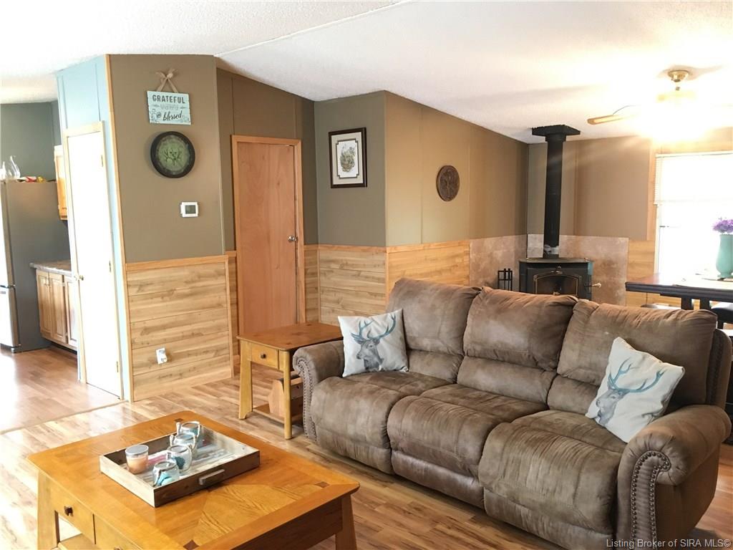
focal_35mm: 29
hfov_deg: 61.7
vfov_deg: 48.2
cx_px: 366
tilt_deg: -6.3
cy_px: 275
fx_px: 614
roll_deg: +0.9
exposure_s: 1/15
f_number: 2.2
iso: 250
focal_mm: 4.15
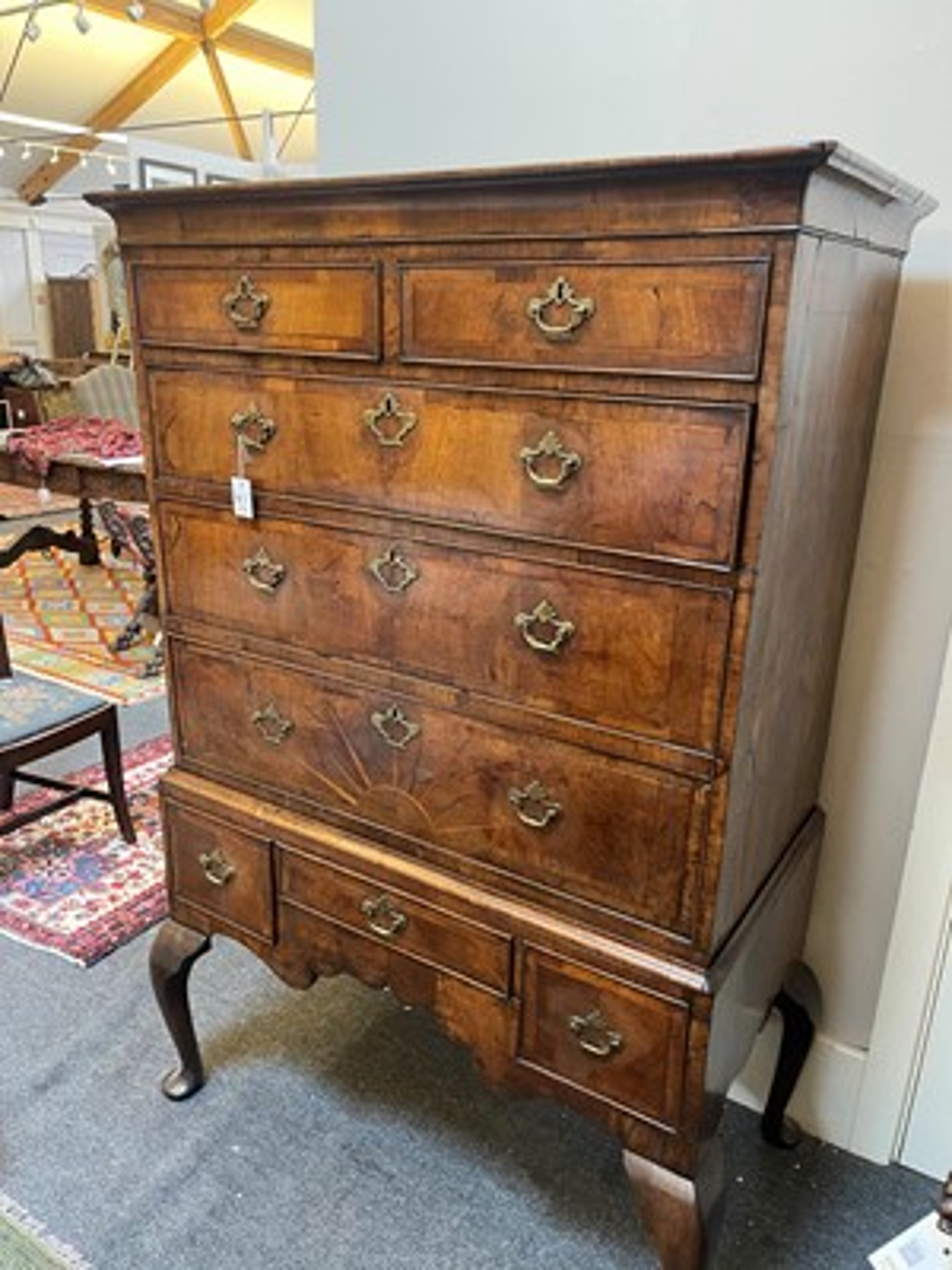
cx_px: 476
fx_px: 953
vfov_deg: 67.3
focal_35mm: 26
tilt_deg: -18.5
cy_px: 635
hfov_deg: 53.1
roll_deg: -1.1
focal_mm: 5.1
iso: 400
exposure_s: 1/50
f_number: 1.6
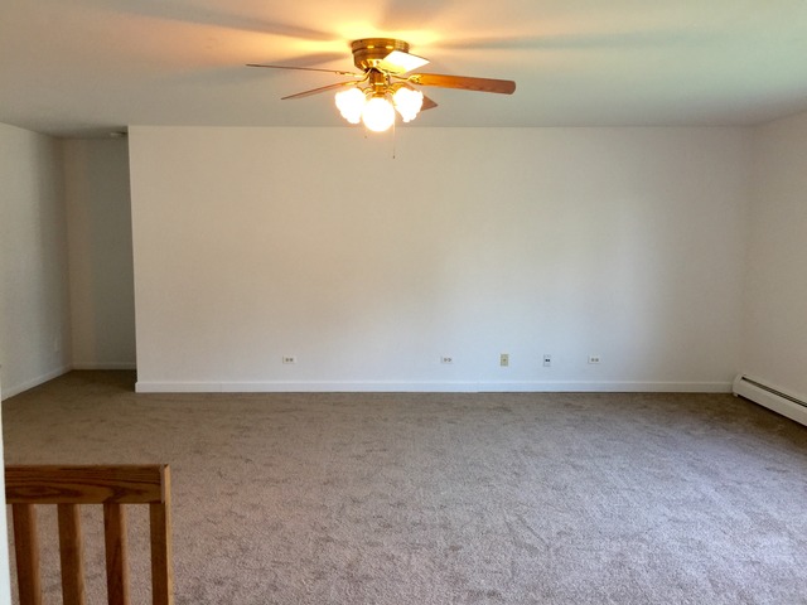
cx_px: 404
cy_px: 302
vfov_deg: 48.2
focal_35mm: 29
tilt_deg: -5.1
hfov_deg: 61.7
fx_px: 676
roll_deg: -1.8
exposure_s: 1/15
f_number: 2.2
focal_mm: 4.15
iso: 64
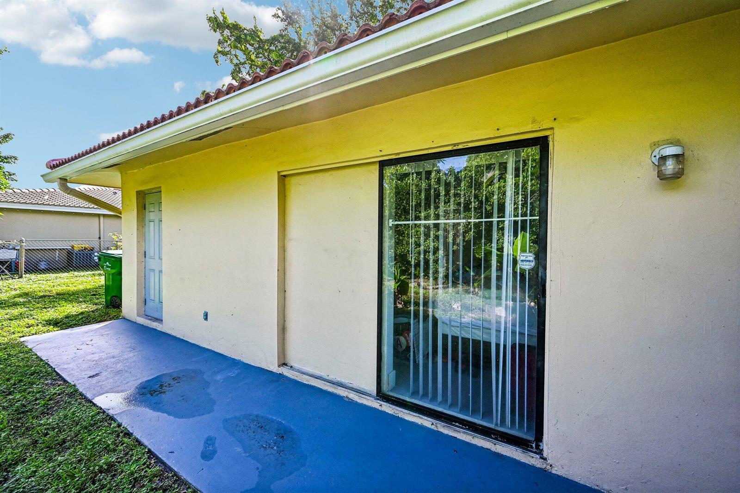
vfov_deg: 81.2
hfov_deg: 104.3
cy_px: 246
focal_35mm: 14
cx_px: 370
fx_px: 288
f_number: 8
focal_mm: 14
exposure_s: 1/400
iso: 640
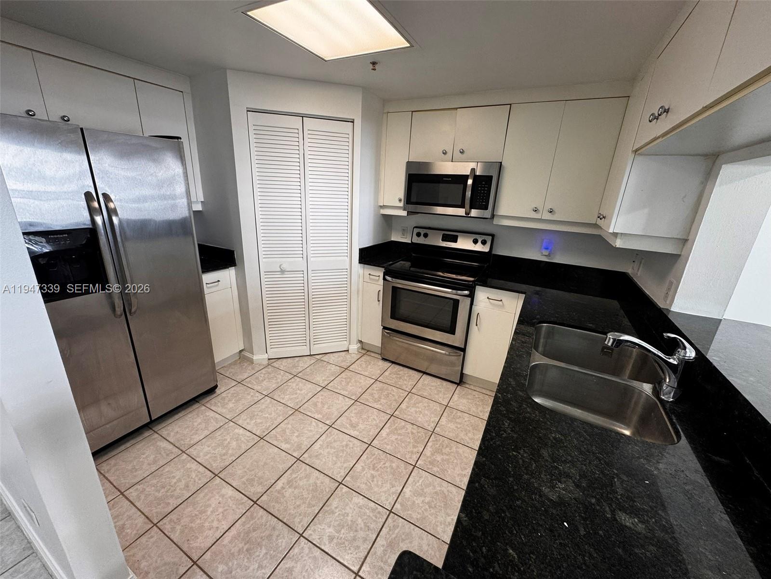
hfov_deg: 102.1
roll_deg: -3.0
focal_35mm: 14
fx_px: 312
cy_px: 290
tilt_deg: -19.5
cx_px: 386
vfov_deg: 85.7
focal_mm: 2.22
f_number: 2.2
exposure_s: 1/120
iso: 160
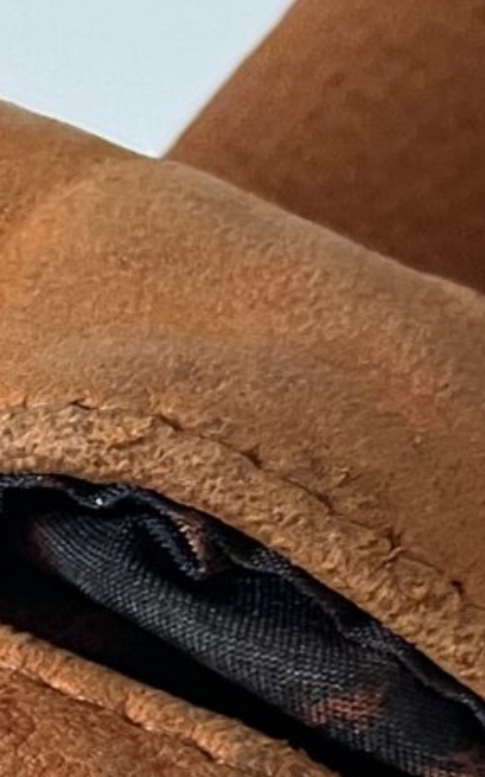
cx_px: -313
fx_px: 3237
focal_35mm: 153
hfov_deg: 8.3
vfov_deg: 13.1
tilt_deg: -50.6
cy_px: 1058
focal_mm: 5.1
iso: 160
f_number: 1.6
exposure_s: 1/60
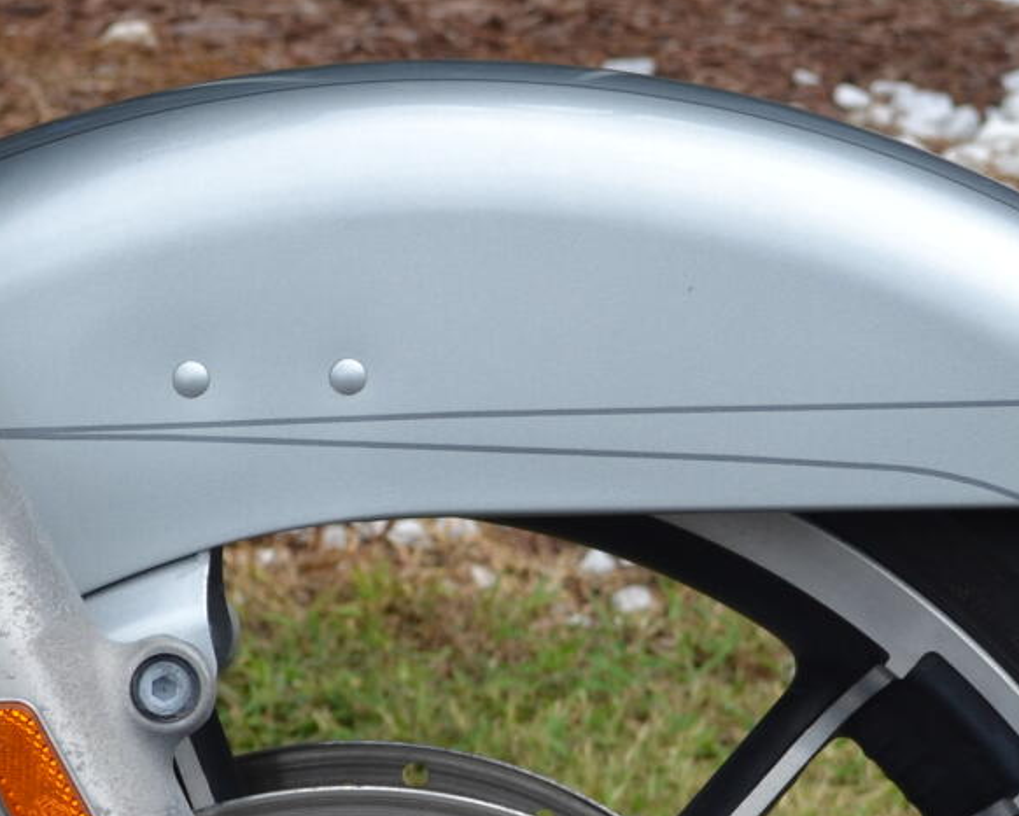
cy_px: 1162
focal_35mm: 174
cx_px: 459
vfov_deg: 8.7
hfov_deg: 11.1
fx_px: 5249
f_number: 7.1
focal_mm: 36
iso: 100
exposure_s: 1/200
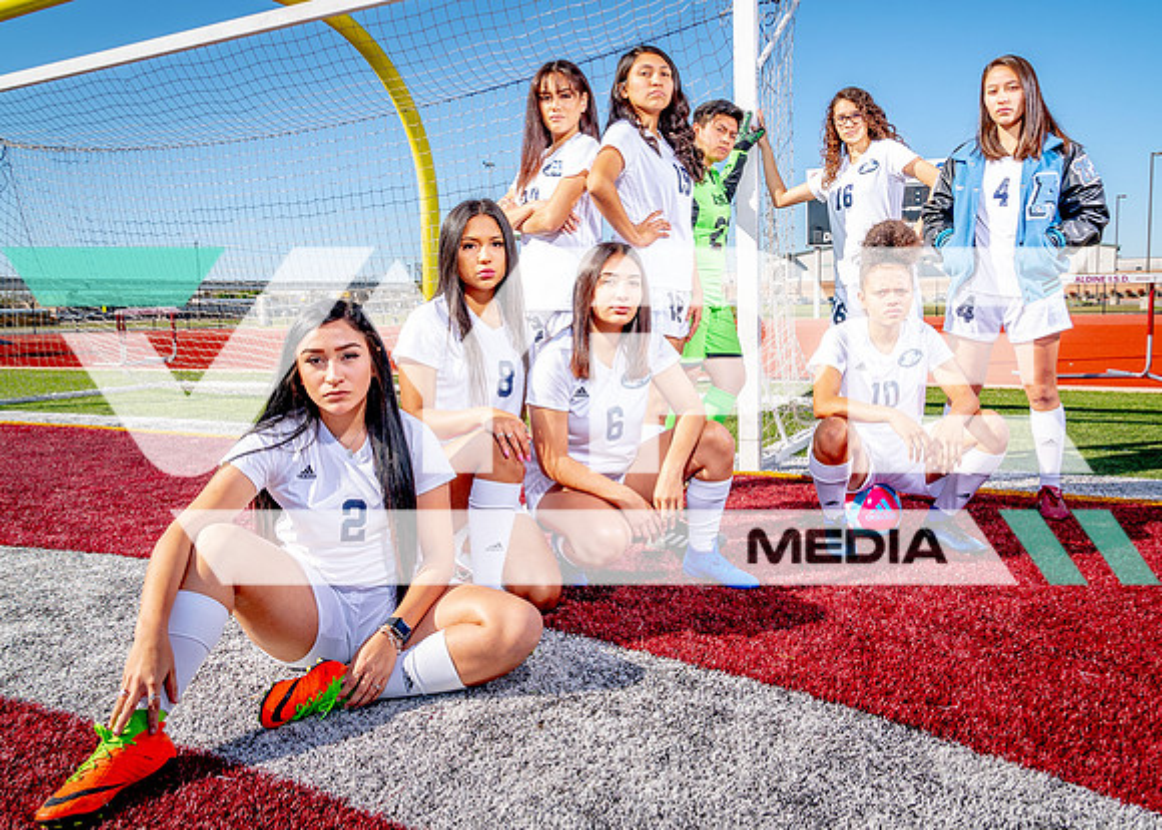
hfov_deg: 66.2
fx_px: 891
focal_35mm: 27
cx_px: 609
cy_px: 385
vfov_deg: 49.9
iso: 100
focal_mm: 24
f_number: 9.5
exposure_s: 1/125
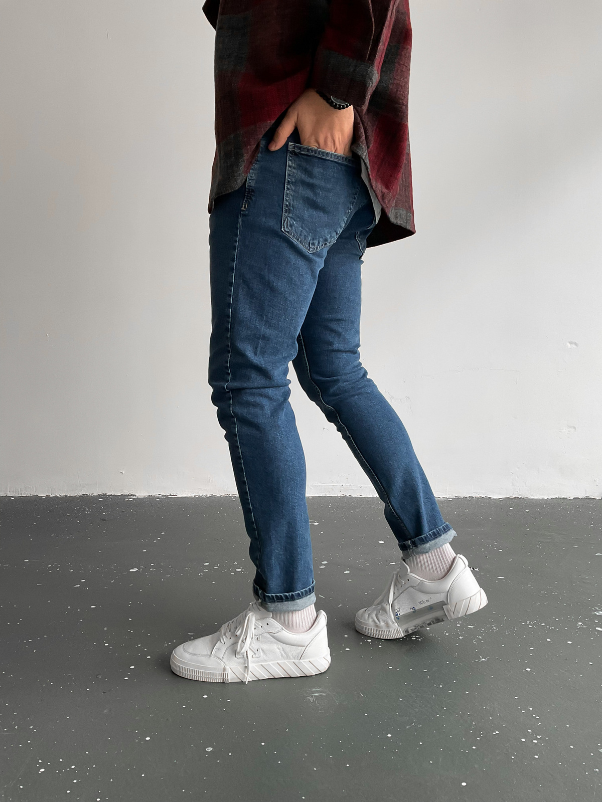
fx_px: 672
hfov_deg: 48.2
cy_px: 401
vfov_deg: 61.7
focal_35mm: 29
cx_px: 301
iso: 64
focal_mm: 3
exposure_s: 1/120
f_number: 1.8
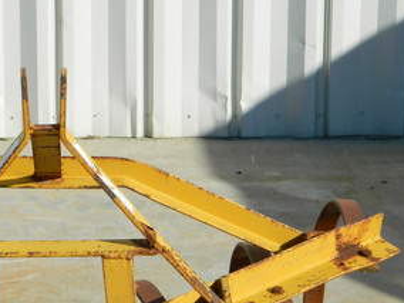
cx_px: 57
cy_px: 276
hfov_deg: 12.2
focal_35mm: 161
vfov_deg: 9.2
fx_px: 1879
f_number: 4.2
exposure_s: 1/800
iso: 80
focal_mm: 15.1
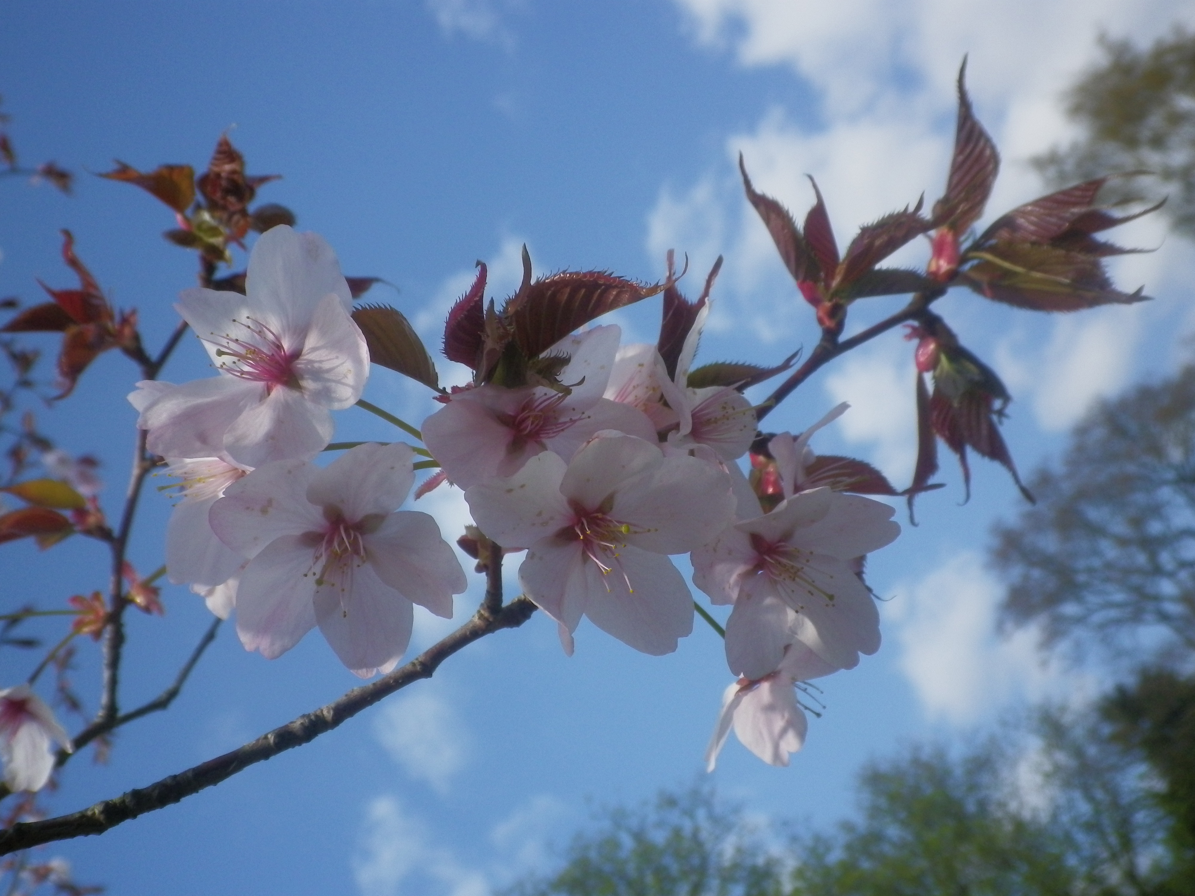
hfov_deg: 52.6
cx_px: 598
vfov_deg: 40.7
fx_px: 1208
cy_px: 448
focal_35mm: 35
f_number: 3.9
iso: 160
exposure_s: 1/1000
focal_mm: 6.36
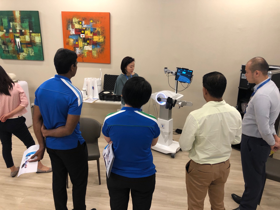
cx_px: 140
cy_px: 105
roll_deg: -1.5
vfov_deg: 49.7
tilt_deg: -14.5
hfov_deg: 63.4
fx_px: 226
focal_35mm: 28
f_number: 1.8
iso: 40
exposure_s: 1/16
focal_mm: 4
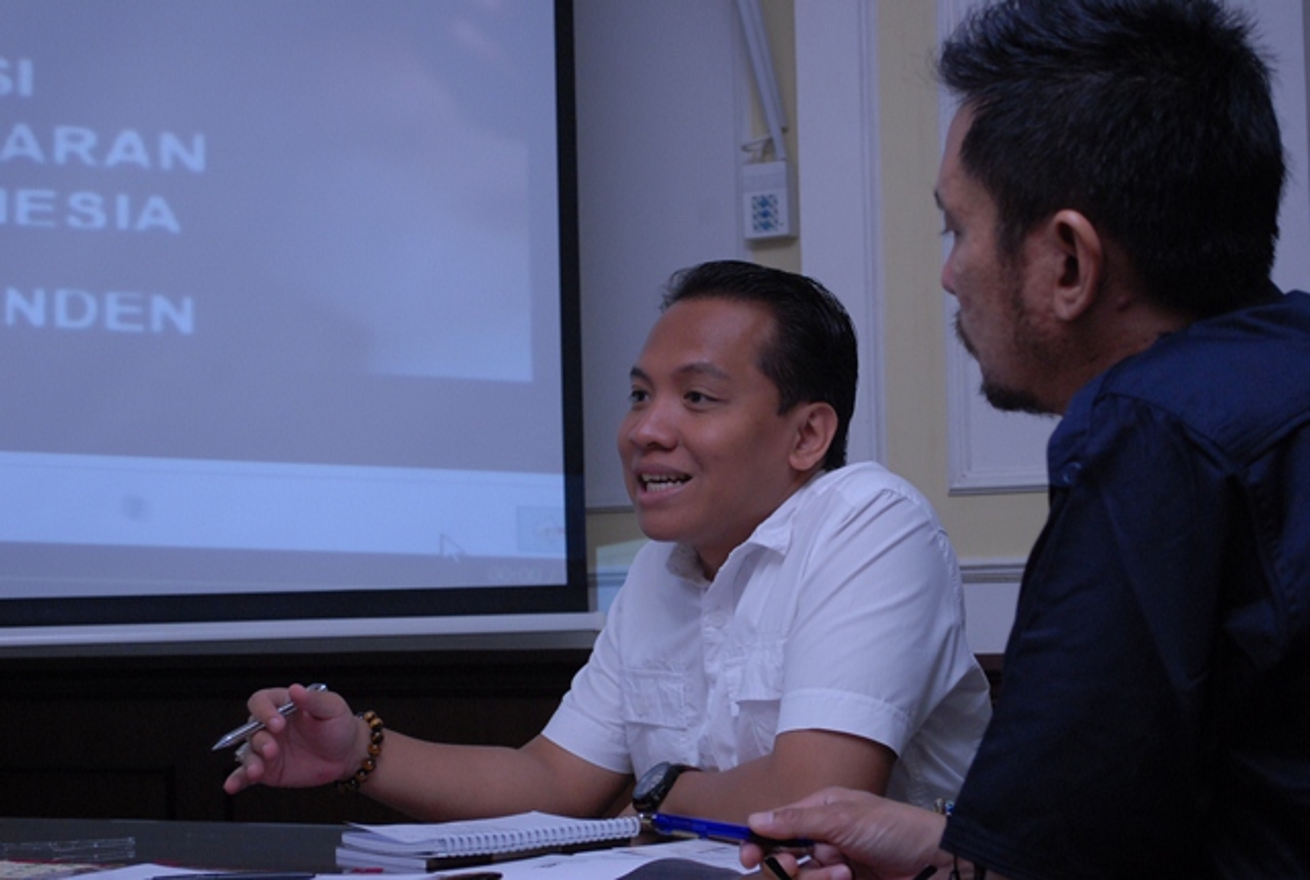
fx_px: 2462
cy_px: 440
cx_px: 655
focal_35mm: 68
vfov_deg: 20.3
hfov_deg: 29.8
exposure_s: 1/60
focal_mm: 45
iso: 500
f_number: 5.6
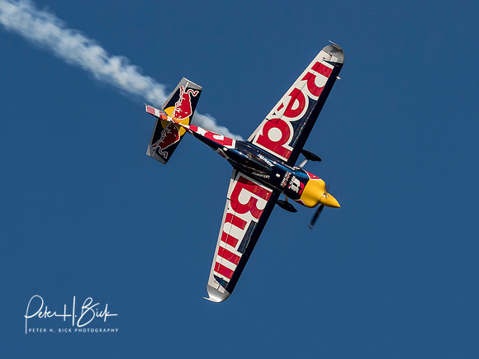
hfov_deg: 2.4
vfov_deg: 1.8
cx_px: 332
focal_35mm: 834
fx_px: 11534
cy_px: 249
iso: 200
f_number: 10
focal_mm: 300
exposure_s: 1/500
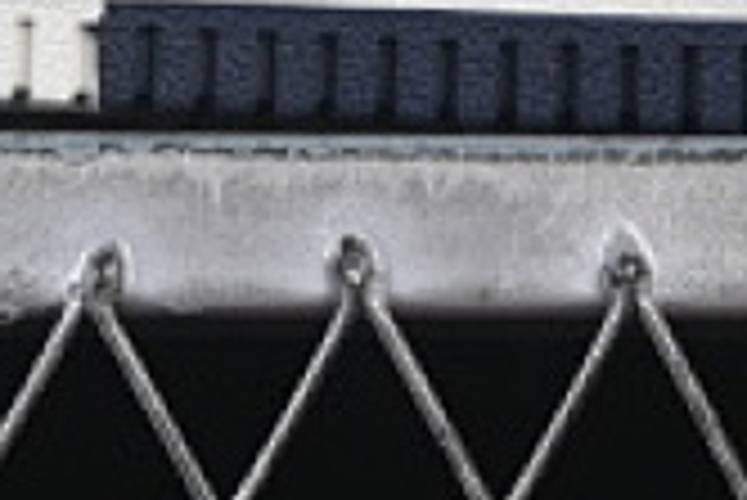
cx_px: 202
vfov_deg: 2.8
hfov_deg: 4.2
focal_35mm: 487
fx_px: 10114
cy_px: -883
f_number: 8
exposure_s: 1/80
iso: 160
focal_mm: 50
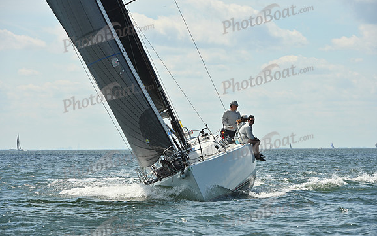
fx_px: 1787
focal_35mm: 174
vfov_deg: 7.5
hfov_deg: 12.0
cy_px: 121
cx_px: 188
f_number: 10
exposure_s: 1/1250
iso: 250
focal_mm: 170
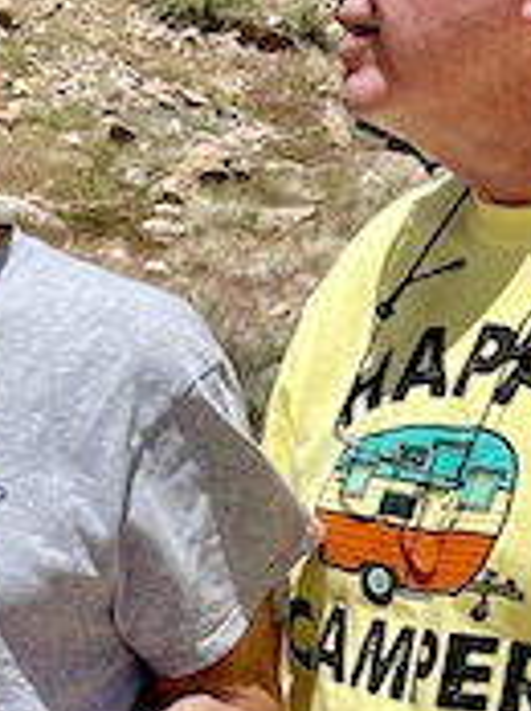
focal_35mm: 115
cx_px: -470
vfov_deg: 16.7
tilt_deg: -10.0
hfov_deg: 11.7
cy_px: 736
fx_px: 2358
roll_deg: +0.4
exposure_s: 1/3663
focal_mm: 5.1
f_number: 1.6
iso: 32
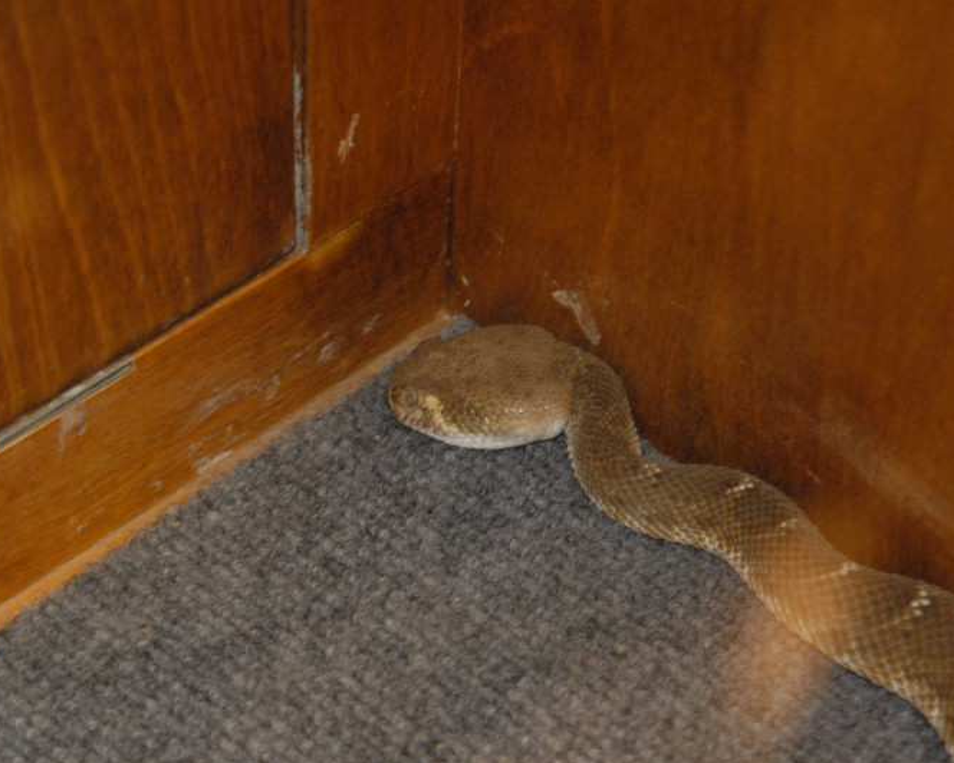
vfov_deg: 12.1
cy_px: 384
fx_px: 3601
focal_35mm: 128
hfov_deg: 15.1
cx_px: 556
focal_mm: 75
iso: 1600
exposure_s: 1/30
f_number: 5.6
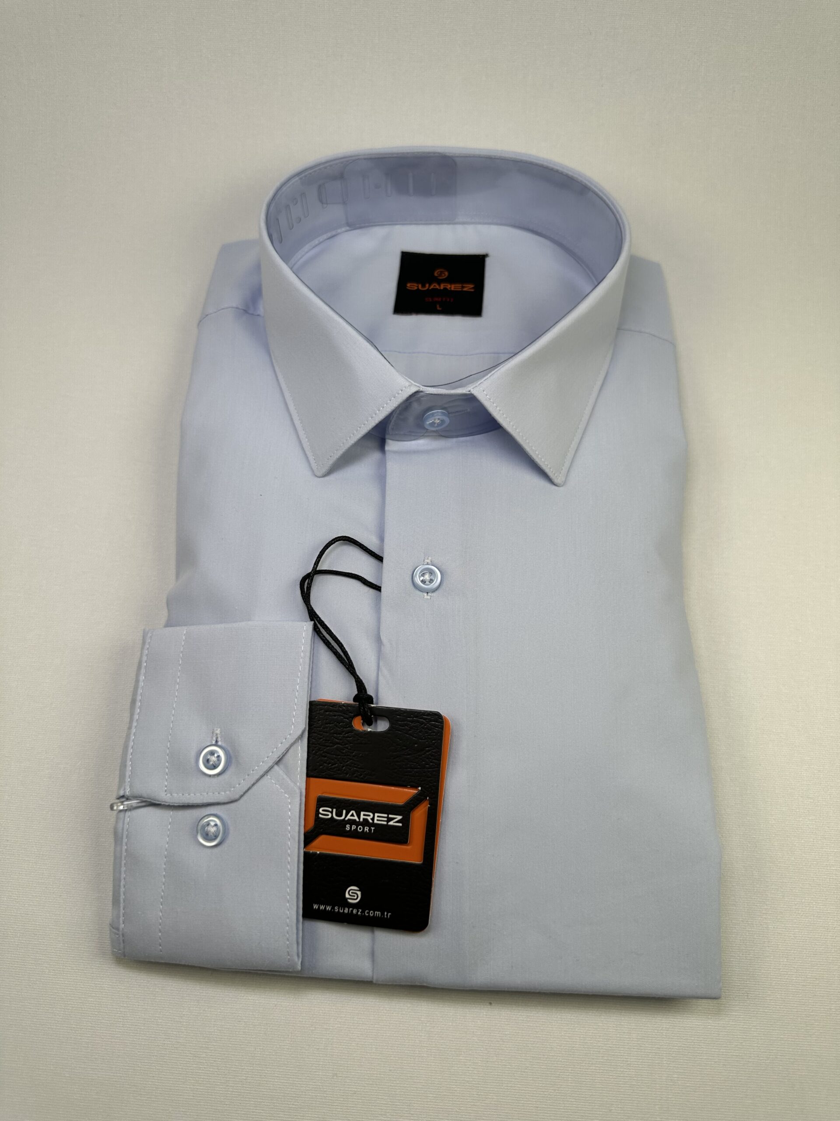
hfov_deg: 56.8
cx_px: 420
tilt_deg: -70.1
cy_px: 560
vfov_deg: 71.6
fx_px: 777
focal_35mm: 24
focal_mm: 6.86
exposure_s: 1/1433
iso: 80
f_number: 1.78
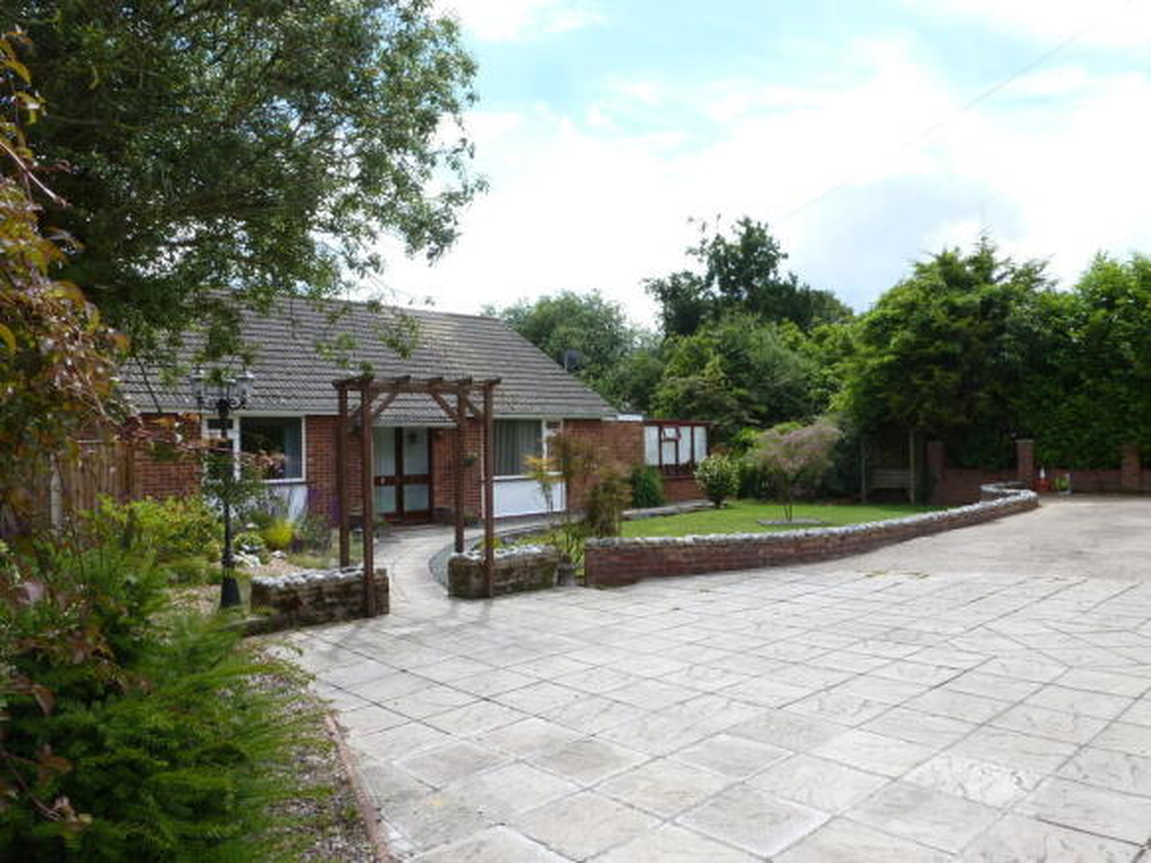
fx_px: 798
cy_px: 432
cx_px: 576
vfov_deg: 56.8
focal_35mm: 24
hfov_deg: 71.6
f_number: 4
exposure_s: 1/320
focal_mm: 4.3
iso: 100
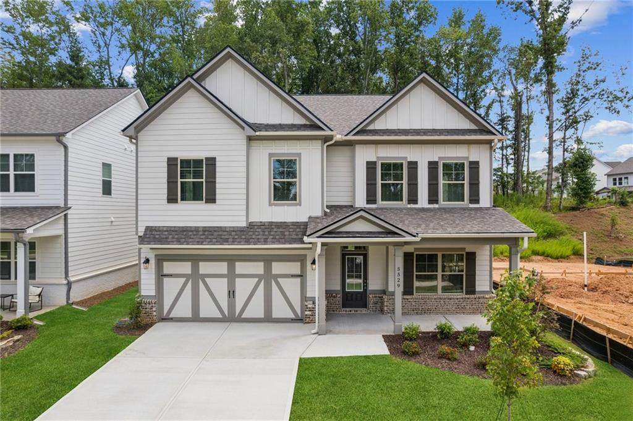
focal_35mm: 22
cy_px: 210
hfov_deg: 78.6
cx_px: 316
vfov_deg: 57.1
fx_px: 387
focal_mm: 8.38
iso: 100
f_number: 2.8
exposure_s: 1/1250
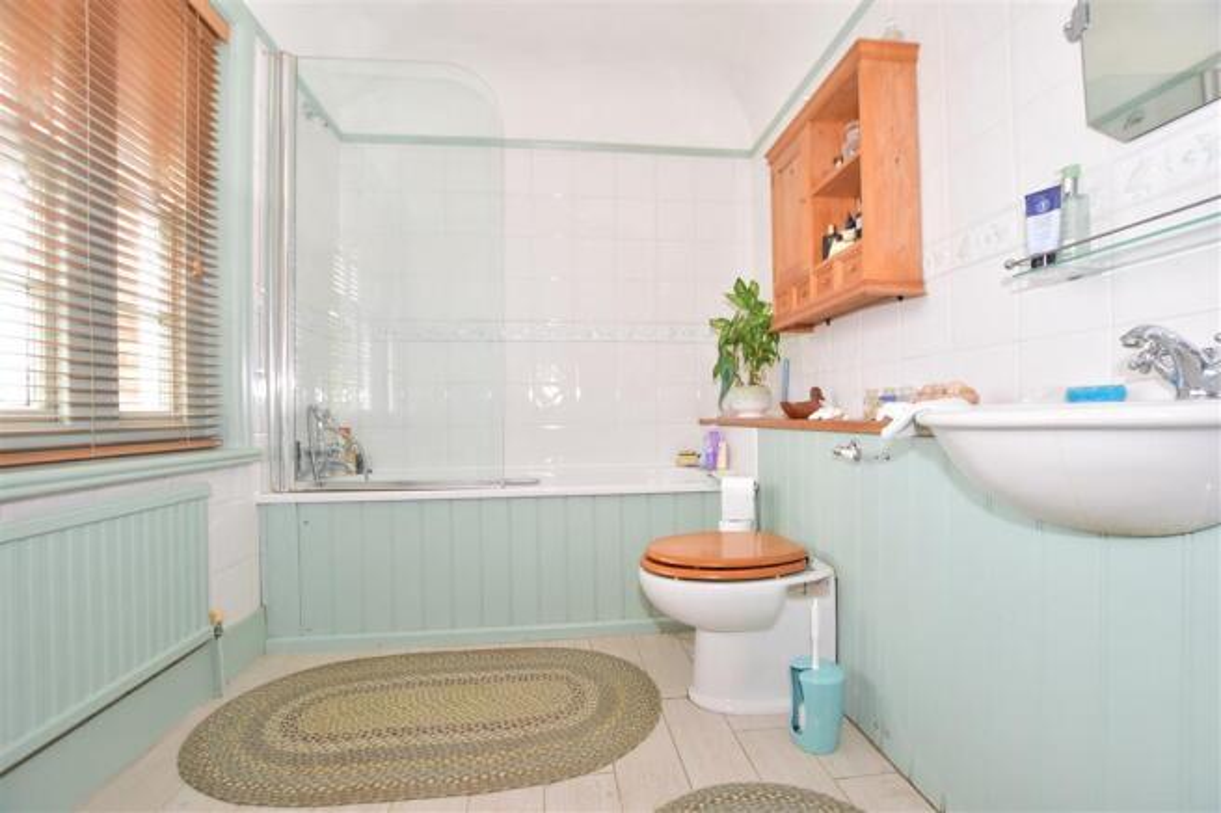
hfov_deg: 100.4
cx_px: 610
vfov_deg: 77.3
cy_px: 406
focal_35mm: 15
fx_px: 509
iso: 500
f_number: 5
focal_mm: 10
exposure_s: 1/60
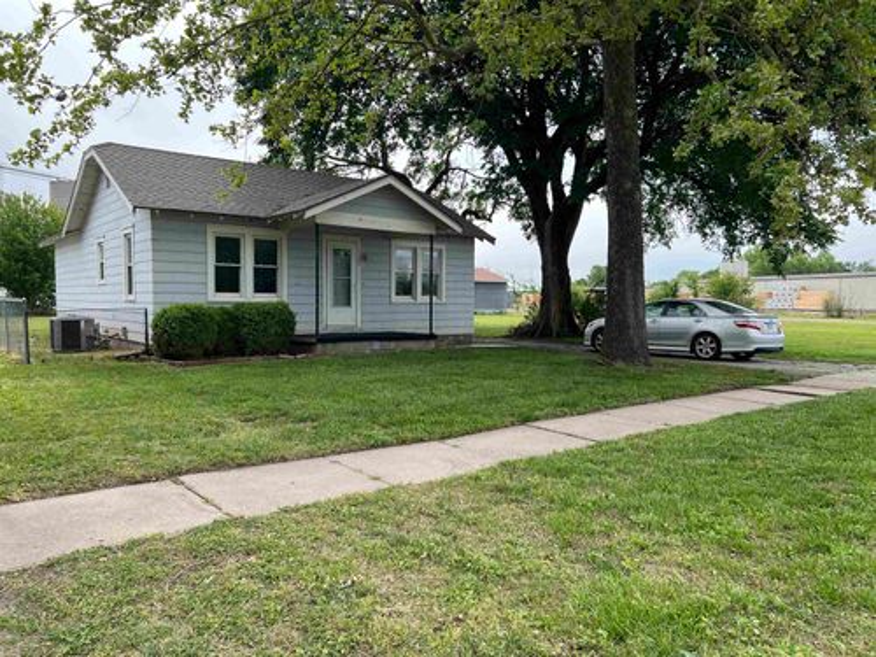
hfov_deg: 67.3
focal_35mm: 26
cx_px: 438
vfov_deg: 53.1
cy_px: 328
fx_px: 658
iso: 50
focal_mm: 5.7
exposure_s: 1/1089
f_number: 1.5
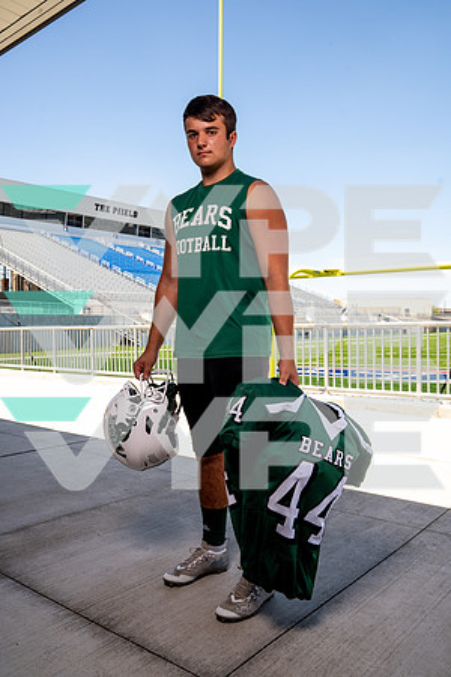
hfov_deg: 45.0
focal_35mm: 29
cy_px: 338
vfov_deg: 63.7
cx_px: 226
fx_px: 545
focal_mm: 29
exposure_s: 1/125
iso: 100
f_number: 8
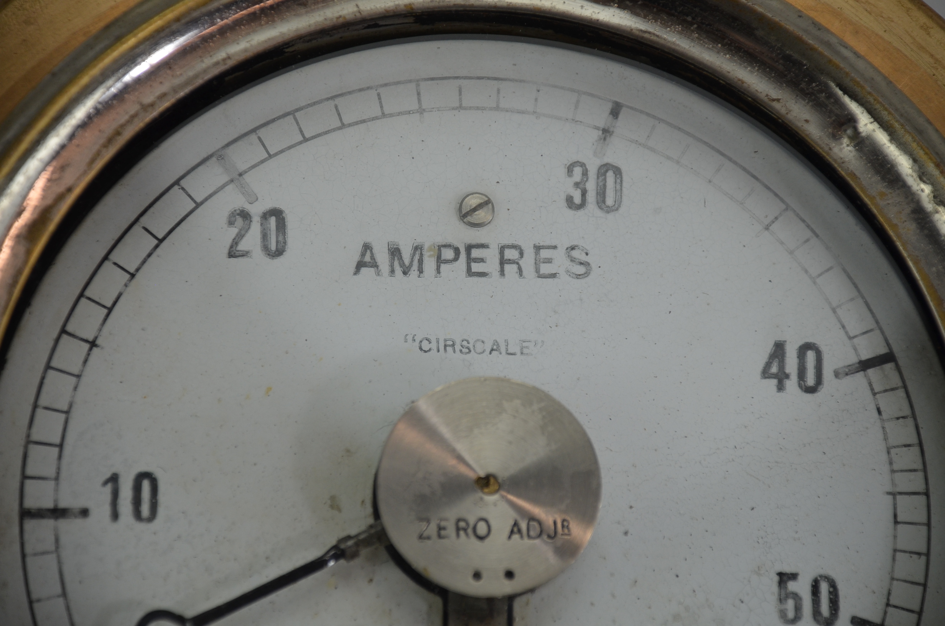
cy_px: 313
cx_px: 472
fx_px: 5305
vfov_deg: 6.8
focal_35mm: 202
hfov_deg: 10.2
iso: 400
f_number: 5.6
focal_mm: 135
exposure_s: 1/250
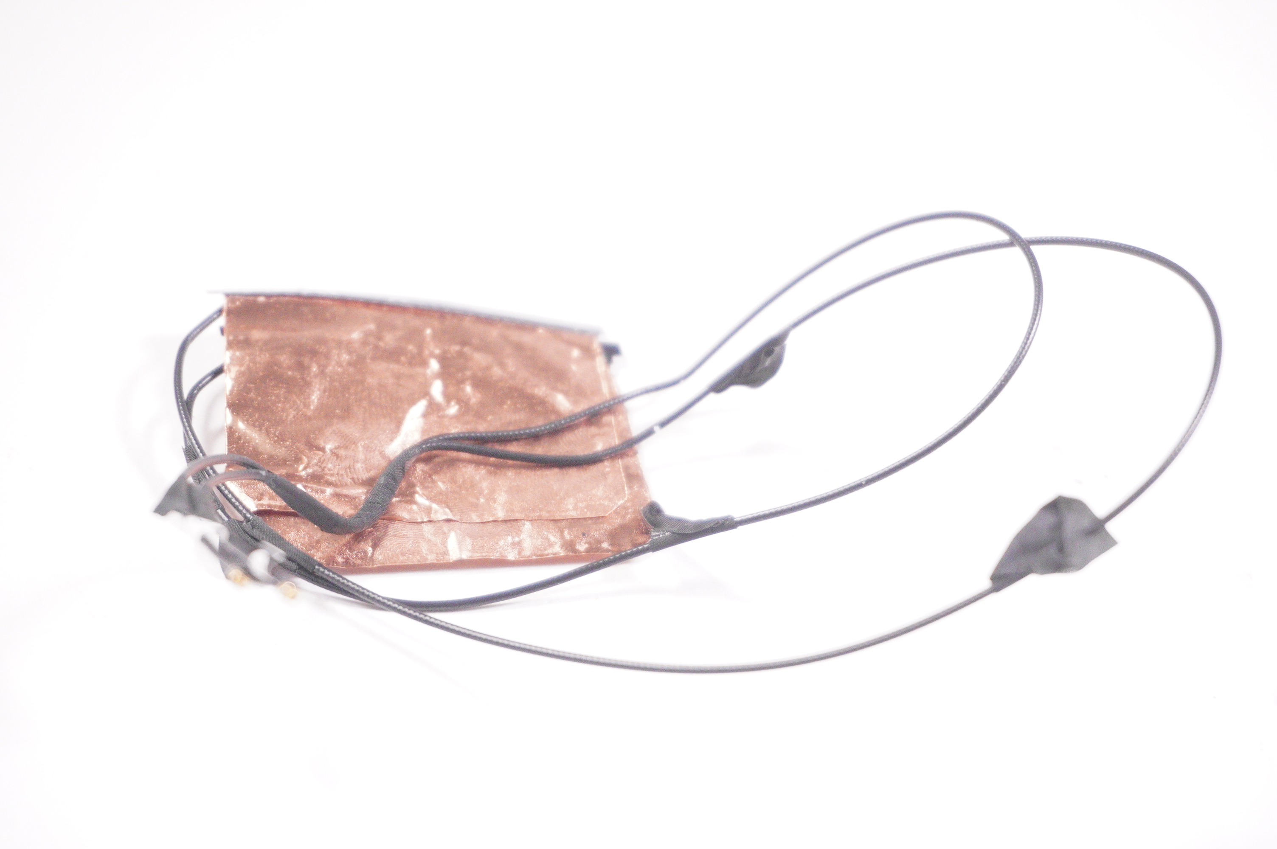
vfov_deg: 18.1
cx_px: 638
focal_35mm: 75
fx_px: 2658
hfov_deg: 27.0
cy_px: 424
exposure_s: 1/1000
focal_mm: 50
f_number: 5.6
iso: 5000
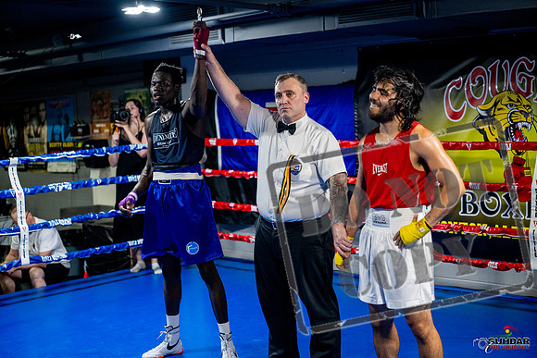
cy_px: 179
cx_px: 268
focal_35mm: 50
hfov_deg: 39.6
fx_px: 746
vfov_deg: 27.0
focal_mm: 50
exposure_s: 1/1000
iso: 4000
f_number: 2
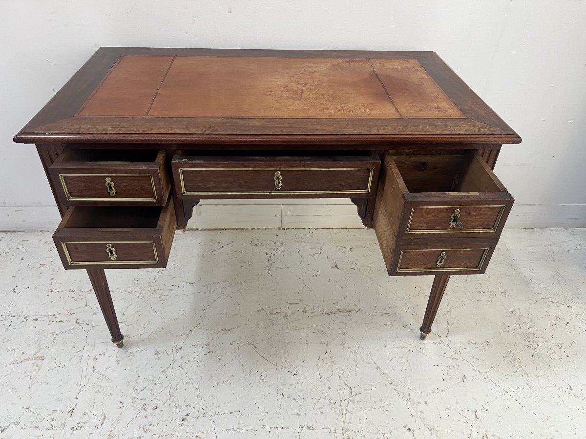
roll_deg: -0.8
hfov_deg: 67.3
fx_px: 440
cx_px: 293
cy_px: 220
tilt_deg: -38.1
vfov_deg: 53.1
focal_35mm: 26
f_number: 1.5
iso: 125
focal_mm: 5.7
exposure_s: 1/70
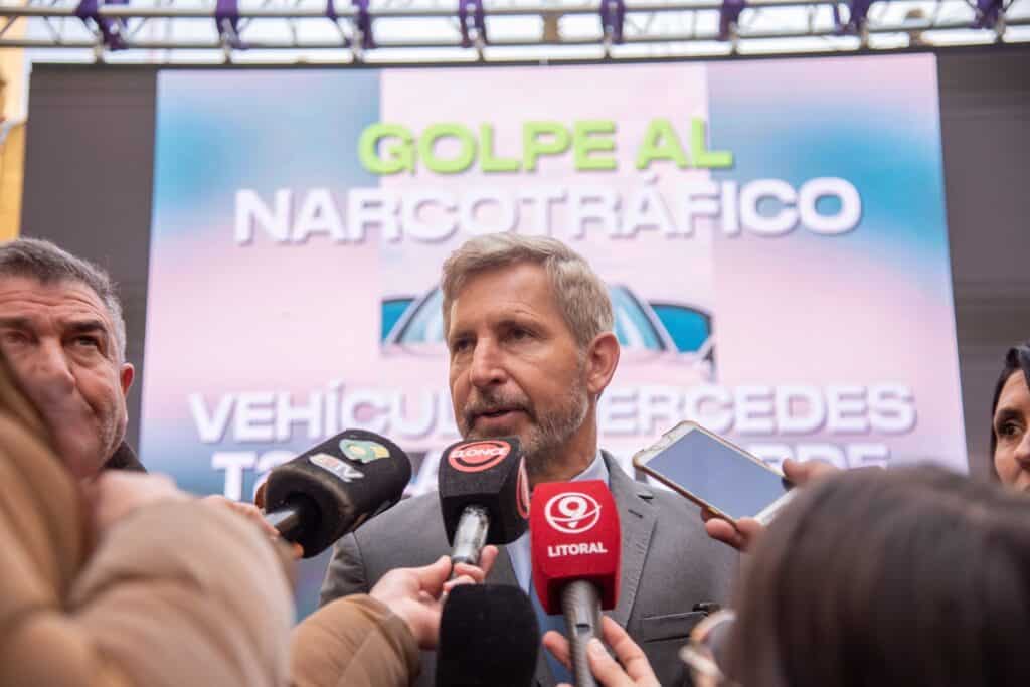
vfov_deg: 24.6
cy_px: 344
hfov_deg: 36.2
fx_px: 1574
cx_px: 515
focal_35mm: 55
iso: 500
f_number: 4
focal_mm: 55
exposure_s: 1/1250
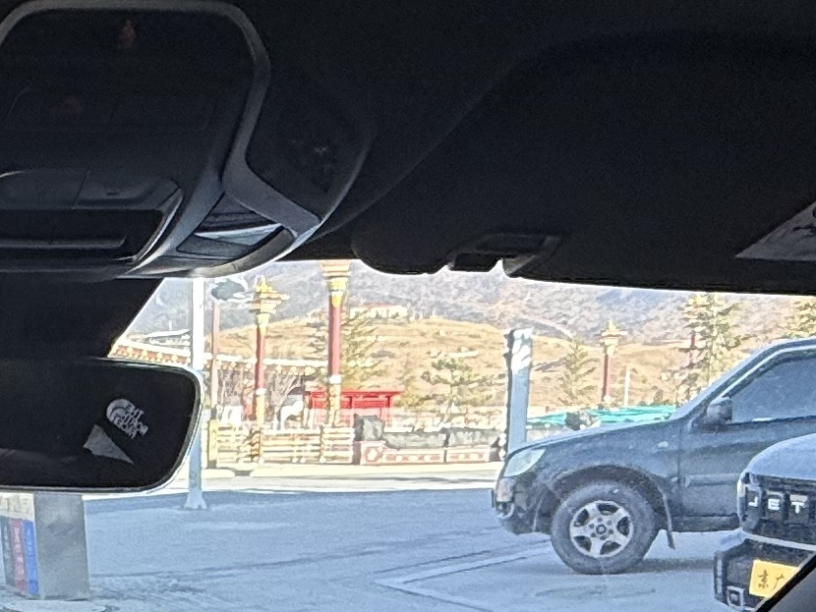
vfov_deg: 20.4
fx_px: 1603
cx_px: -145
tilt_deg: -7.7
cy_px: 713
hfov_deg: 25.8
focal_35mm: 68
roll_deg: +1.4
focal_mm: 2.22
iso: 50
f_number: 2.2
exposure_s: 1/258
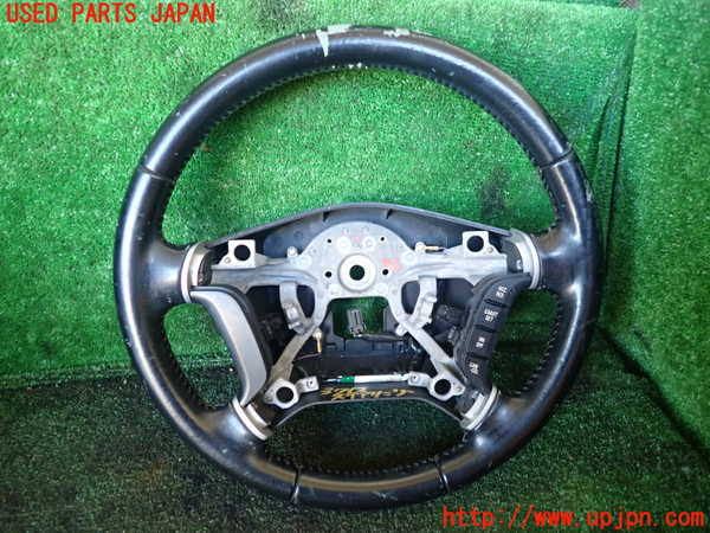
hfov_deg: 69.4
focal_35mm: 25
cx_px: 355
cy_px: 266
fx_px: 513
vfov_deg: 54.9
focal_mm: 4.5
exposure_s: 1/30
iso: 320
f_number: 2
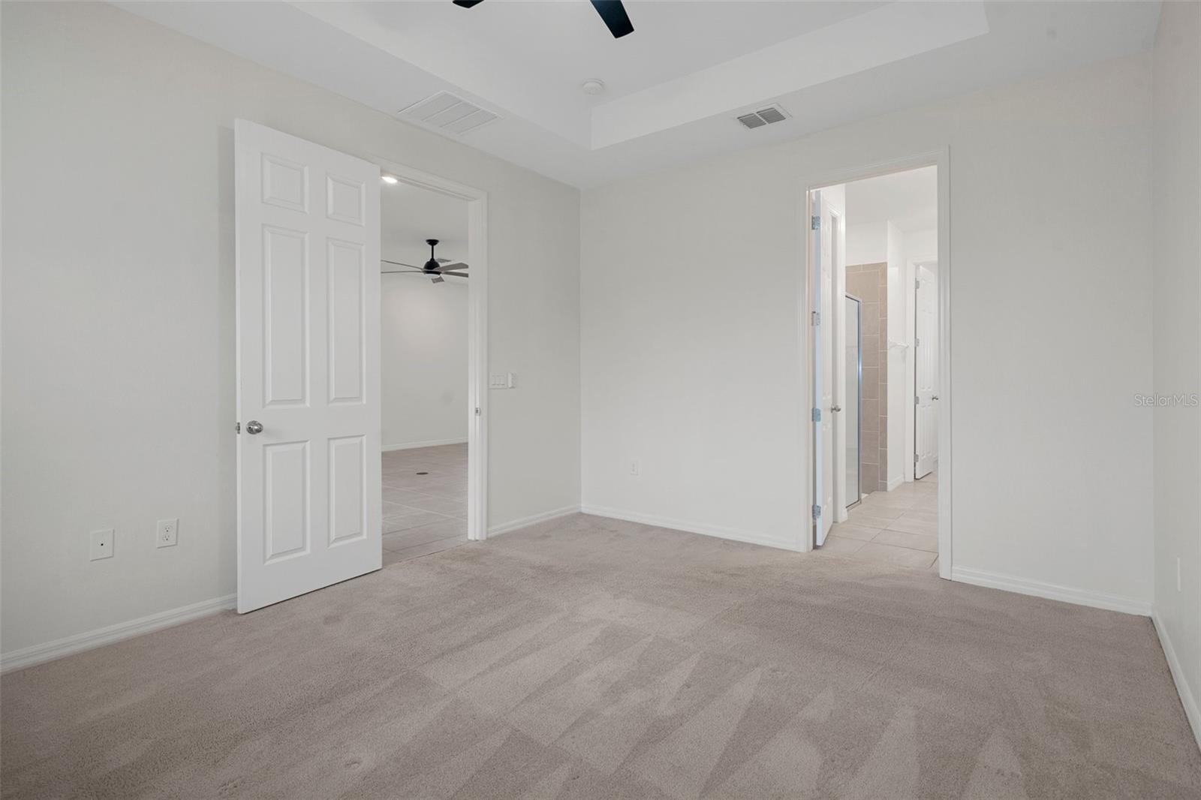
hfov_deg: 93.3
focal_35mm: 17
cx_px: 600
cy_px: 400
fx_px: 567
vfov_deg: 70.4
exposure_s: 1/8
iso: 320
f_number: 8
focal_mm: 17
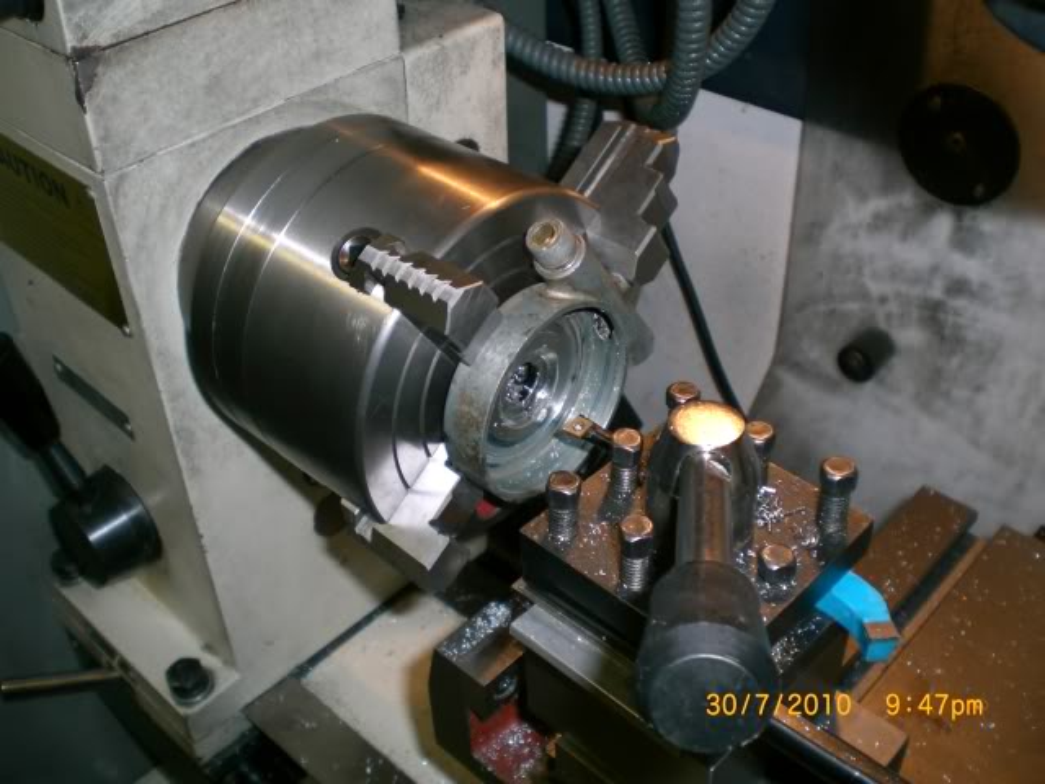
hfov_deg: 49.0
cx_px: 522
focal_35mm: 38
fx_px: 1147
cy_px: 392
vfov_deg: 37.7
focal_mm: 6.3
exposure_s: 1/60
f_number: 3.1
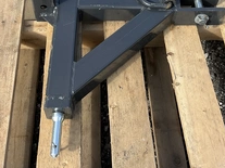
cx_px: 107
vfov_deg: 25.7
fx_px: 364
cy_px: 39
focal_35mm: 56
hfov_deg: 34.4
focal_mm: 3
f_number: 1.8
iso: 25
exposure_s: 1/719
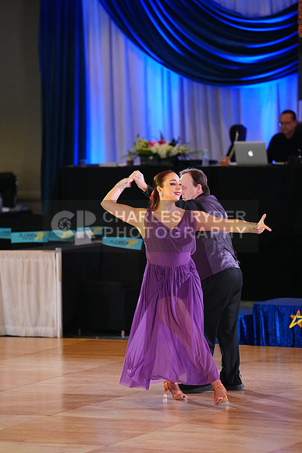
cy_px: 226
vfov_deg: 11.3
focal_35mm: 182
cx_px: 151
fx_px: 2289
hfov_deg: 7.5
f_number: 2.8
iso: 2500
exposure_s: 1/500
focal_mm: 182
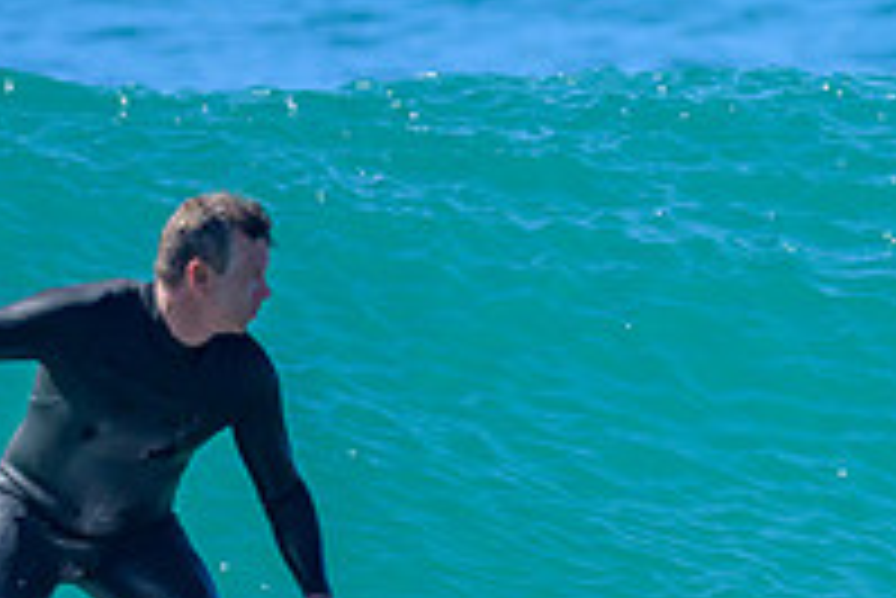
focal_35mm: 2903
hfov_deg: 0.7
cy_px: 485
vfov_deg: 0.5
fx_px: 72303
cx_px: 468
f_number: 6.3
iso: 640
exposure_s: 1/2000
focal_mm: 800
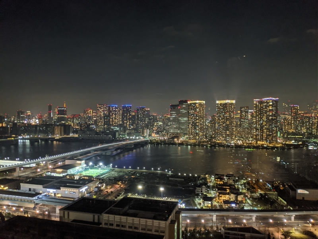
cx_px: 159
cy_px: 120
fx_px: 248
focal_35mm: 27
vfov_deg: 51.4
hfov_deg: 65.3
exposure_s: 1/16.7
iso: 647
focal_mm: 4.44
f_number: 1.8
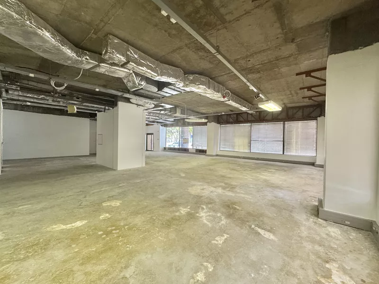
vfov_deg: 85.7
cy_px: 142
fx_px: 153
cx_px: 190
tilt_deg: -1.4
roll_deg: -1.2
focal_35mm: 14
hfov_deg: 102.1
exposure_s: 1/50
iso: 250
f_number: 2.2
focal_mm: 2.22
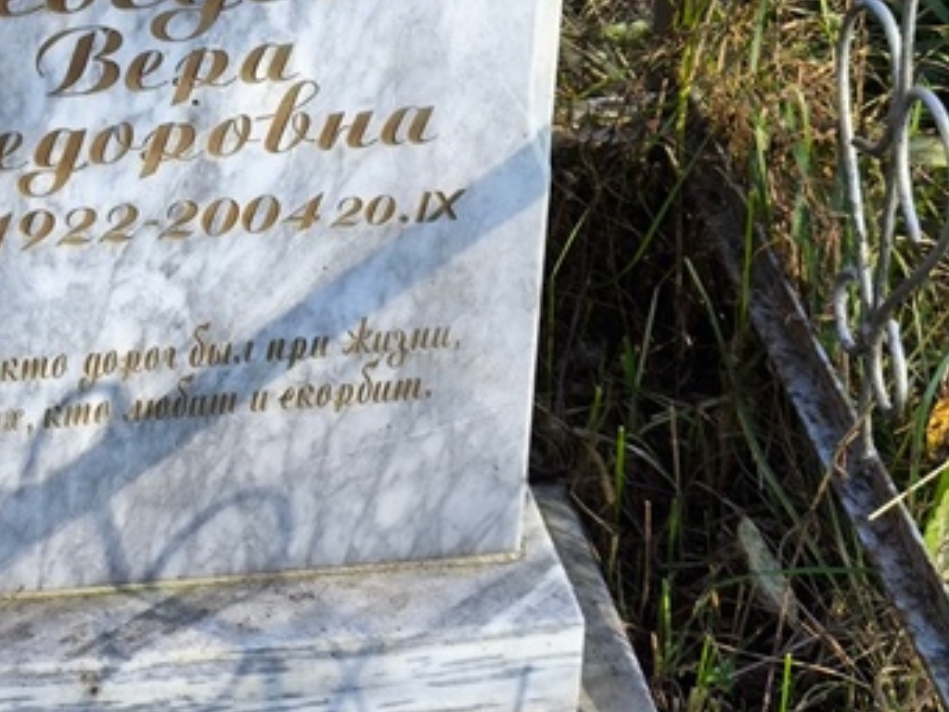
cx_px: 54
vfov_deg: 12.7
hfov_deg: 16.5
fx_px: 3209
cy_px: 231
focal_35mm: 117
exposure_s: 1/249
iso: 50
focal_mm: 4.71
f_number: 1.7
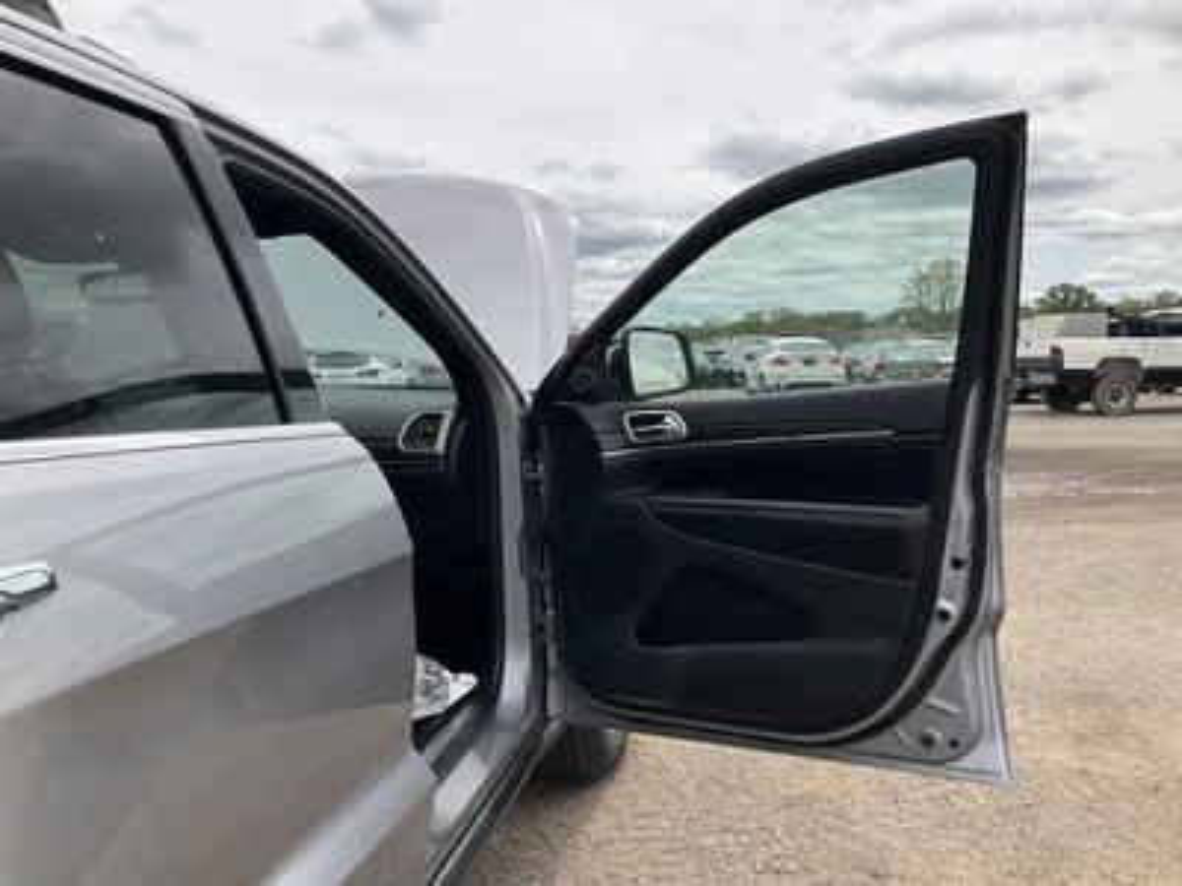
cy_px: 443
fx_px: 990
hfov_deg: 61.7
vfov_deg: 48.2
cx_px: 591
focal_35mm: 29
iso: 25
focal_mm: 3
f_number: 1.8
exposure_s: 1/2058
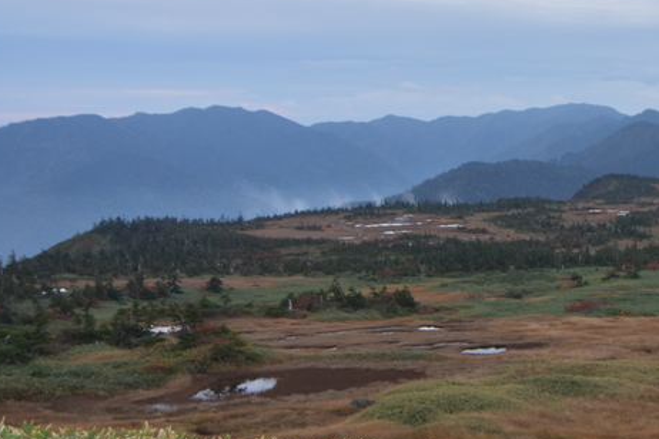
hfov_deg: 27.2
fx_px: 1214
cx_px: 767
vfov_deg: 20.5
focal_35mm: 66
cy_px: 207
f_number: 3.5
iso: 250
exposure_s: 1/60
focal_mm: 17
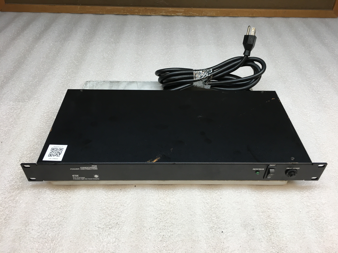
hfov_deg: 61.7
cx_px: 169
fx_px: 283
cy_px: 126
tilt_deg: -41.0
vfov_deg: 48.2
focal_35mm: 29
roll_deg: -0.4
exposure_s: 1/40
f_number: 2.2
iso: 25
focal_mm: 4.15
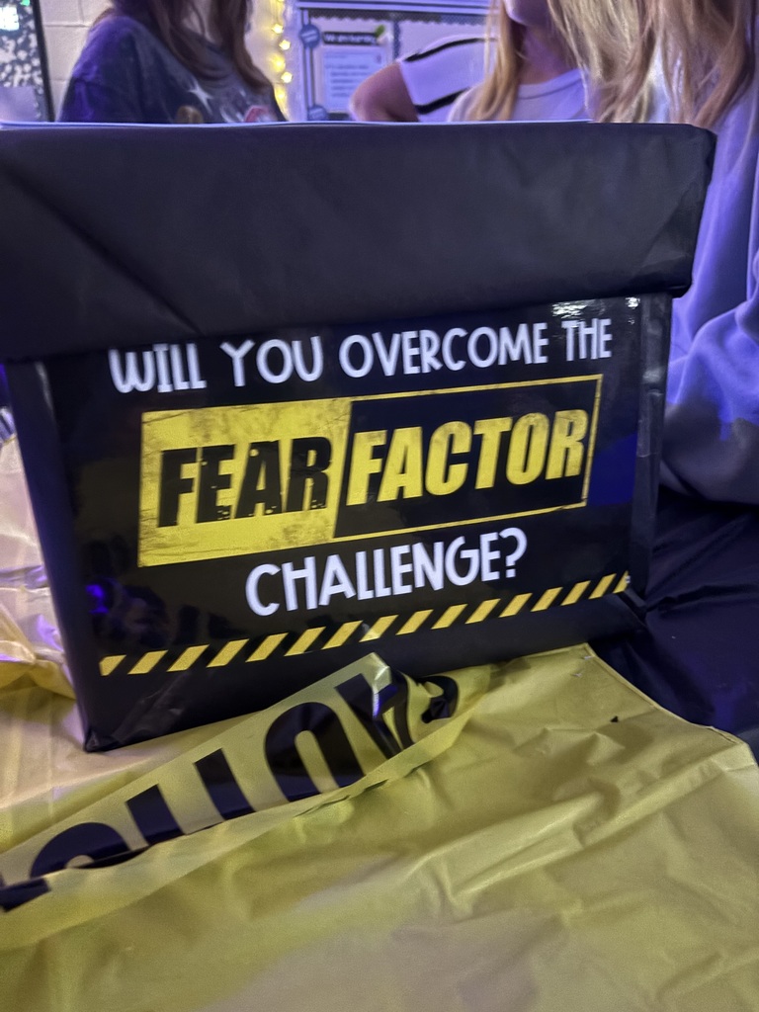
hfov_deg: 53.1
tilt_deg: -20.2
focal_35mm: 26
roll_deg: -0.7
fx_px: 760
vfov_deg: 67.3
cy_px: 506
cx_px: 380
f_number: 1.6
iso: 1000
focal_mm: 5.96
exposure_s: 1/15
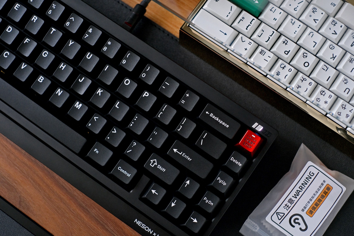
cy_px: 118
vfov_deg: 25.5
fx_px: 521
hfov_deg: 37.5
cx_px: 177
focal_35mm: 53
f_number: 3.2
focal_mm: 35
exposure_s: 1/30
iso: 800
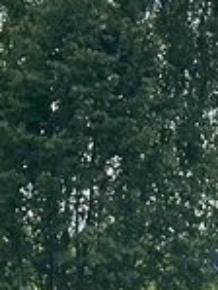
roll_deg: -0.5
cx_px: 790
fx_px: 2717
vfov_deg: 6.1
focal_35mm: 324
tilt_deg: +8.0
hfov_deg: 4.3
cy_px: 113
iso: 64
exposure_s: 1/3472
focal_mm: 6.86
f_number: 1.78
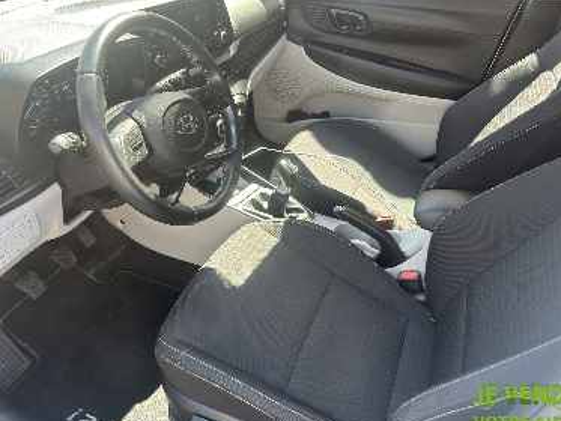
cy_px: 207
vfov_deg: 48.3
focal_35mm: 29
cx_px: 277
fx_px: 470
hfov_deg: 61.6
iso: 40
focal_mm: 5.7
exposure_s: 1/161
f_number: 1.5
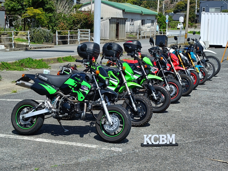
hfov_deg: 30.3
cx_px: 114
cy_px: 86
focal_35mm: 64
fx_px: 422
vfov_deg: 22.9
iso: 50
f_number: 1.7
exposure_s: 1/597
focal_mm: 4.7
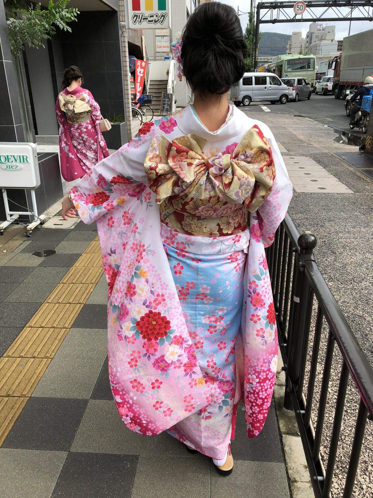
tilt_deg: -22.2
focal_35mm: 29
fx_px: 417
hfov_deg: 48.2
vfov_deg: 61.7
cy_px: 249
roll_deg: +0.6
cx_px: 186
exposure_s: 1/972
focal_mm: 3.99
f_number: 1.8
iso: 20
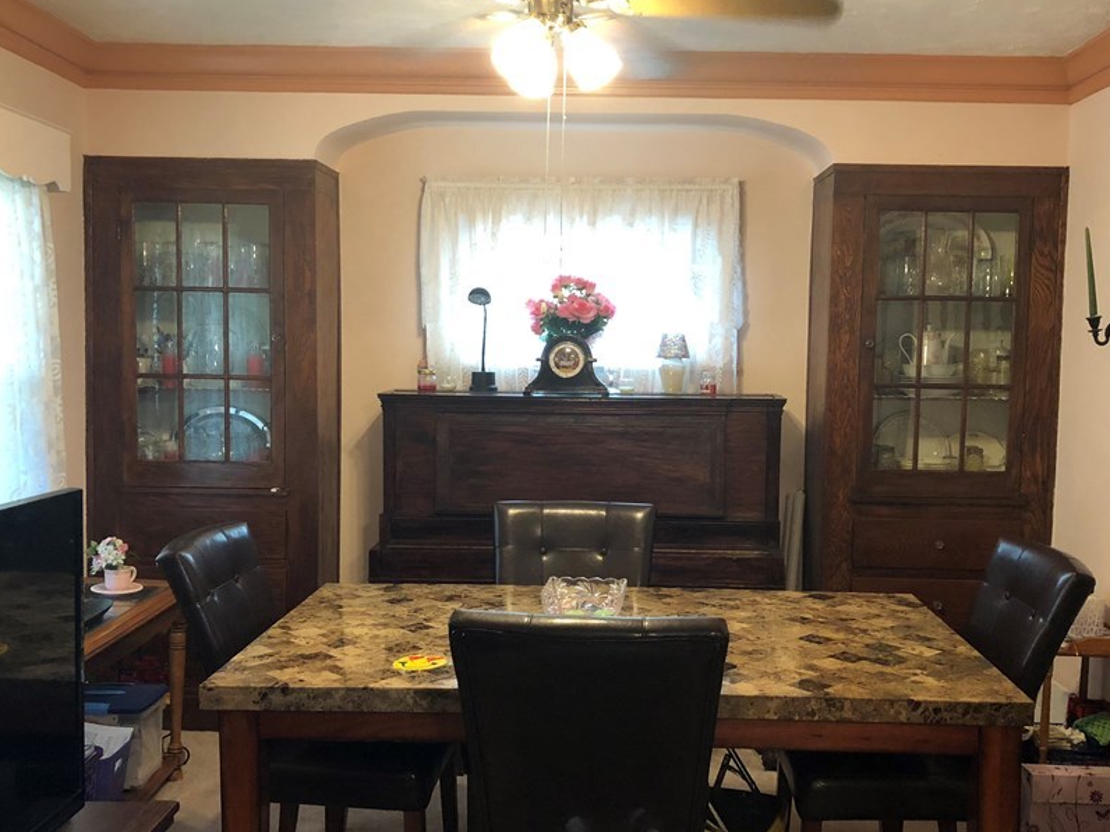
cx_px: 594
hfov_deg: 51.3
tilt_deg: -6.2
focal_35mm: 36
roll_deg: -0.9
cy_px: 453
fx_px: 1154
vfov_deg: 39.6
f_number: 1.8
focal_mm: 3.99
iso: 80
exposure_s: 1/15
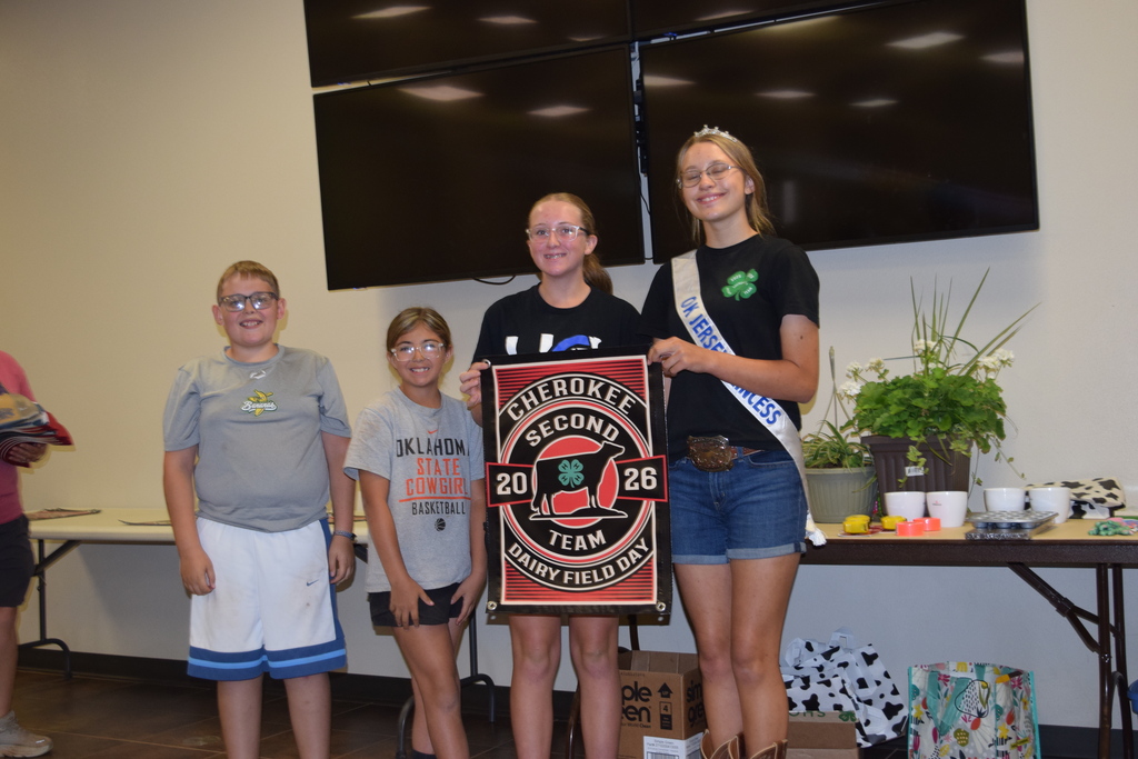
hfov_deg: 45.0
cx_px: 569
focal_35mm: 44
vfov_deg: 30.9
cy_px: 380
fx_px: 1375
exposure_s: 1/100
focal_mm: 29
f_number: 5
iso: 800
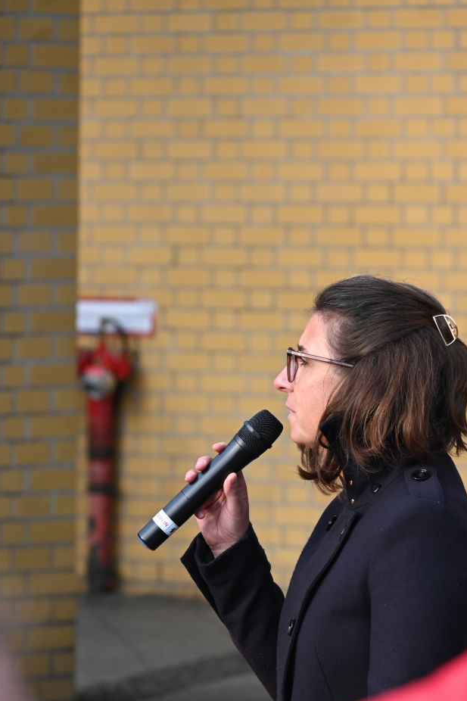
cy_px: 524
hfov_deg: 4.5
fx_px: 5913
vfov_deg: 6.8
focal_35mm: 304
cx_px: 363
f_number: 5.6
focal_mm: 125
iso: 200
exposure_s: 1/250
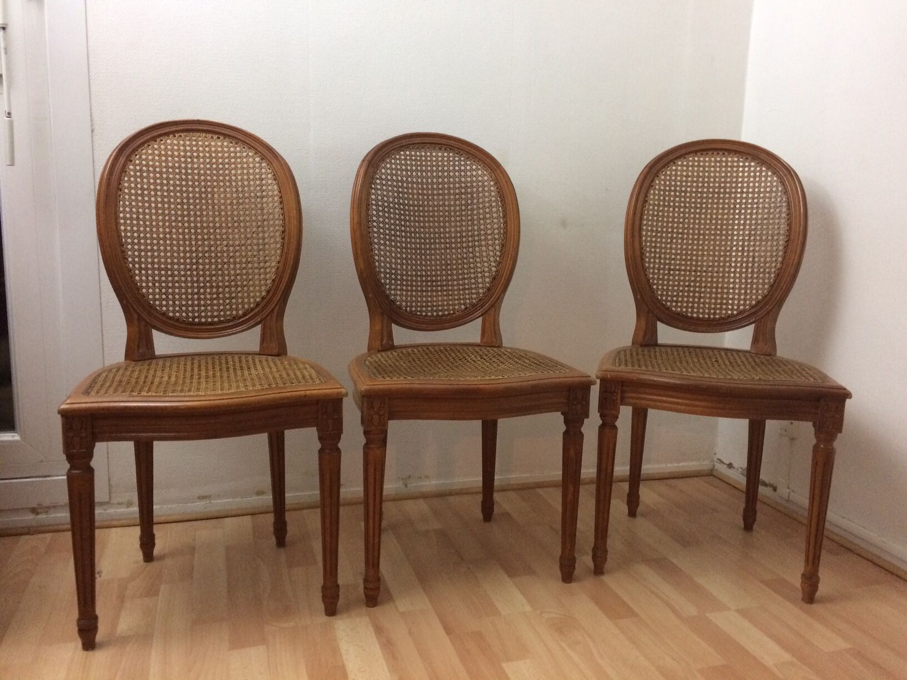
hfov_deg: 61.7
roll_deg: -0.9
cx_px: 454
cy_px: 340
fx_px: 760
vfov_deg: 48.2
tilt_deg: -11.4
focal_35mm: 29
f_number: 2.2
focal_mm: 4.15
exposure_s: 1/20
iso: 320
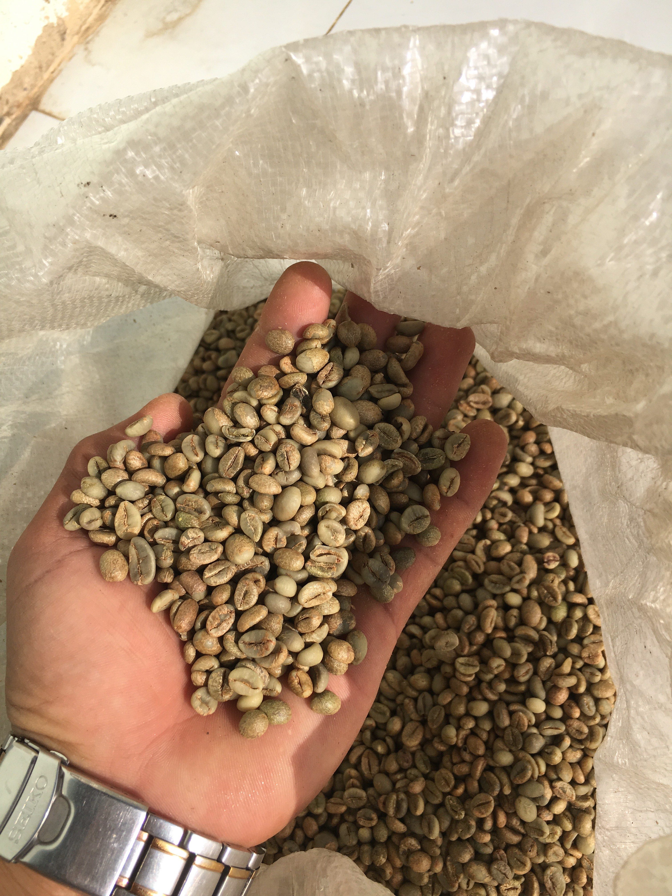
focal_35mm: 29
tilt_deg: -67.0
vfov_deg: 61.7
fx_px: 751
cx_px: 336
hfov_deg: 48.2
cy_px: 448
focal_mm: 4.15
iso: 25
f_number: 2.2
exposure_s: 1/2564
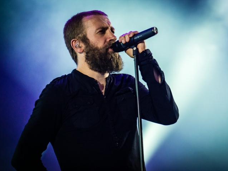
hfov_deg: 13.4
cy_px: 86
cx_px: 120
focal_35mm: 147
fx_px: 968
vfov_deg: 10.1
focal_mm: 135
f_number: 3.5
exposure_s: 1/320
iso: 3200
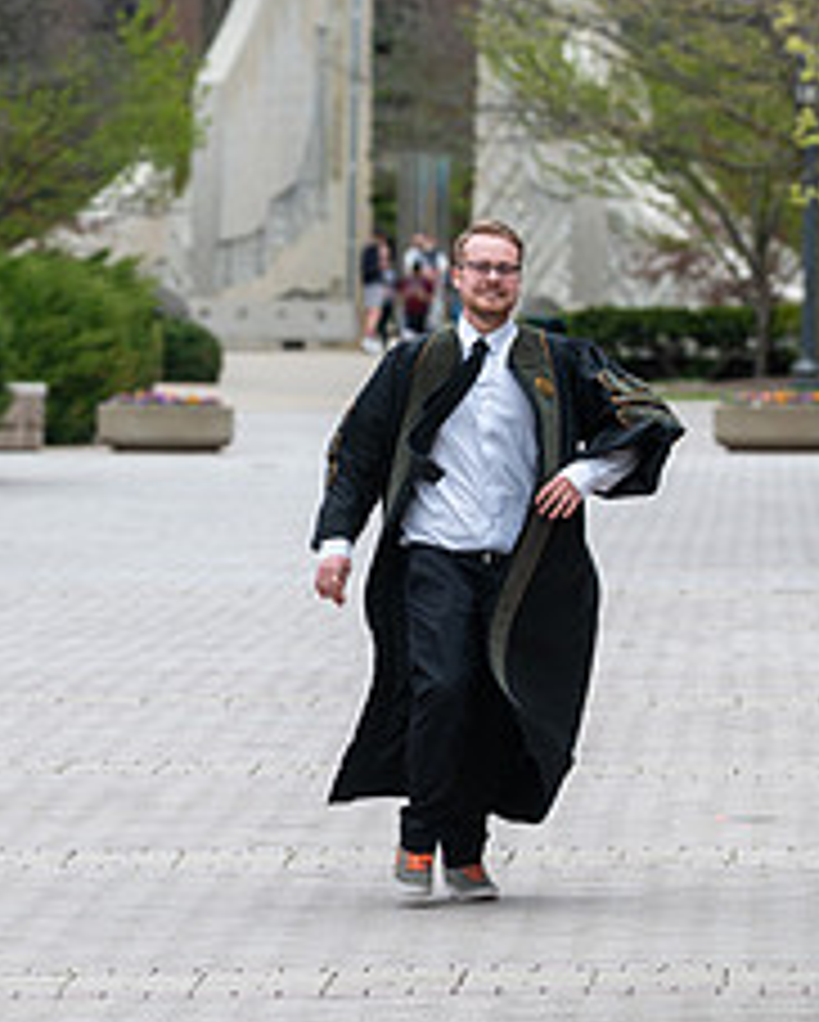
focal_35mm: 371
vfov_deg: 5.2
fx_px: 11226
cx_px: 164
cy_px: 347
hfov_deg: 4.2
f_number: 5
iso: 200
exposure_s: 1/320
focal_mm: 200
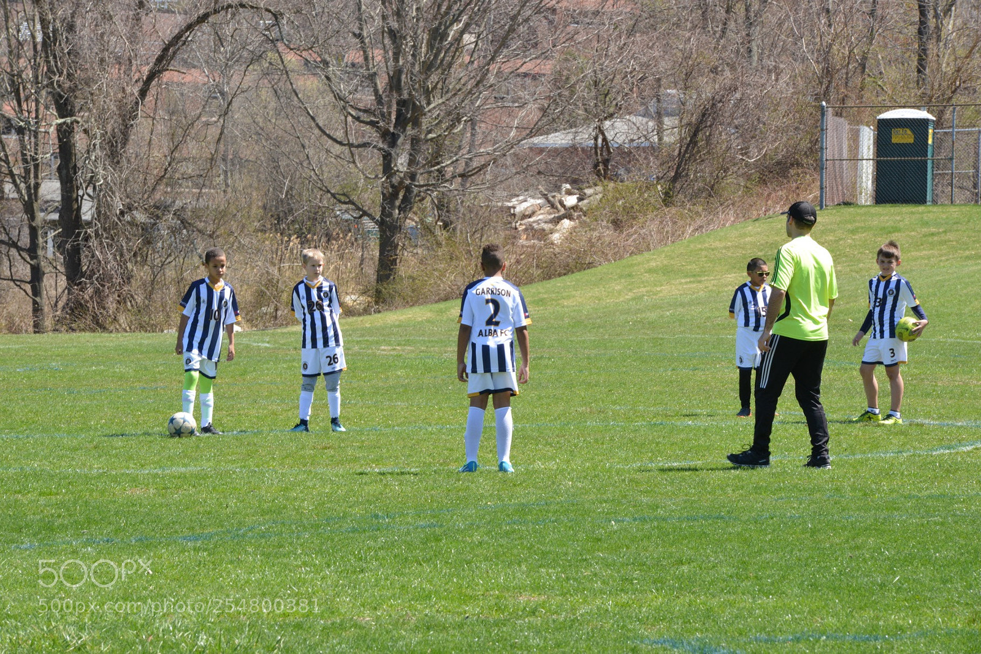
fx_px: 5450
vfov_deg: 6.9
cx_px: 490
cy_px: 327
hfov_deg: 10.3
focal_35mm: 200
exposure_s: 1/160
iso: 1000
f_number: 20
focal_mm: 200
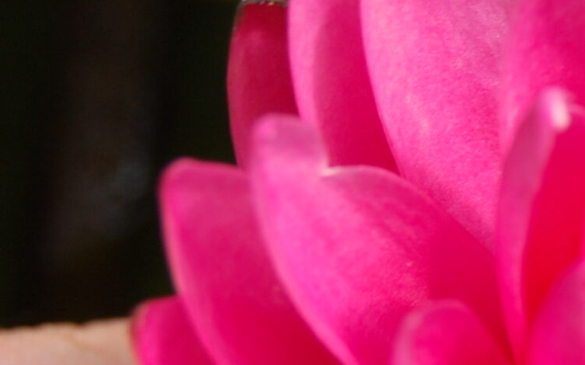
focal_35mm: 239
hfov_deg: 8.6
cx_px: 827
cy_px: 317
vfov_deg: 5.5
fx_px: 3809
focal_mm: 46
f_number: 8
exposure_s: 1/200
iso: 200
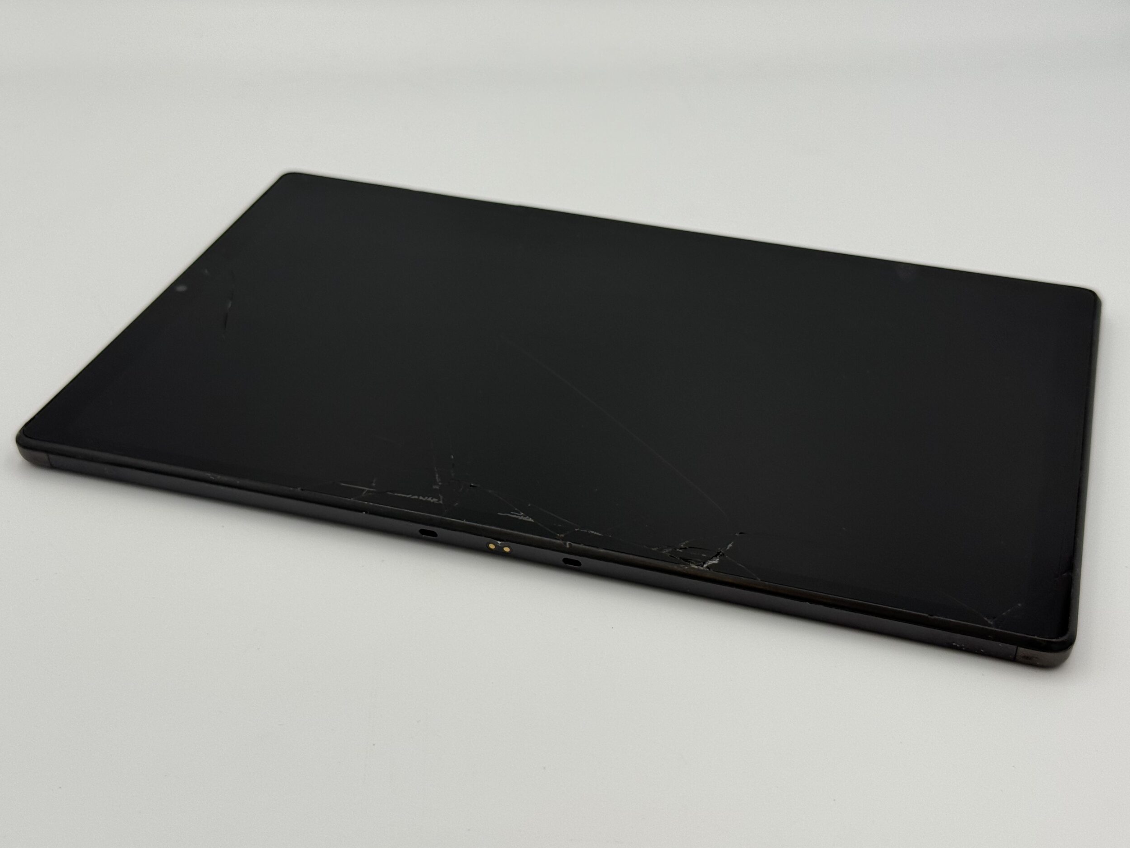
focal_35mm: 49
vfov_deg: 29.7
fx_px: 1600
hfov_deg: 38.9
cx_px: 570
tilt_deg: -33.3
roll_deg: +0.1
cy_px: 418
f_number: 1.78
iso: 64
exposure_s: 1/762
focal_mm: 6.76
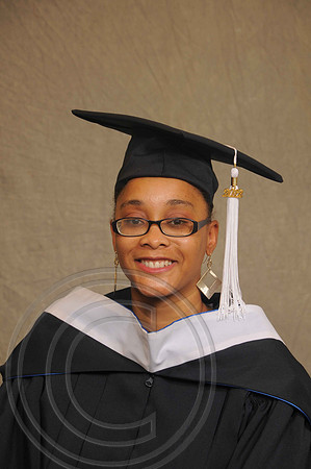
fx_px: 1558
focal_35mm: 120
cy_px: 234
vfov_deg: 17.1
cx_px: 156
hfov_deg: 11.4
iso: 200
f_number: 6.3
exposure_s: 1/60
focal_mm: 80
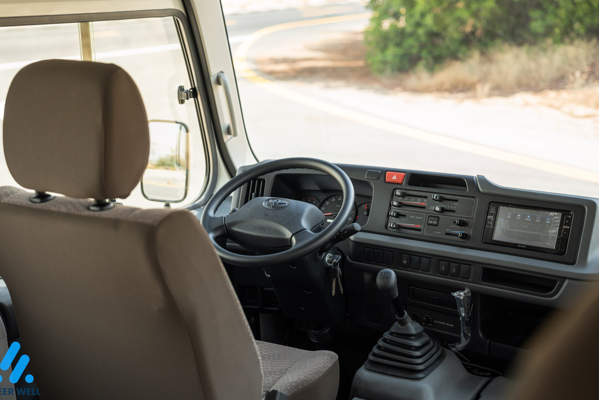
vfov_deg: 26.0
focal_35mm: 52
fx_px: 865
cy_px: 210
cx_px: 285
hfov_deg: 38.2
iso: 400
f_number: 2.8
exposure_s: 1/250
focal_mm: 49
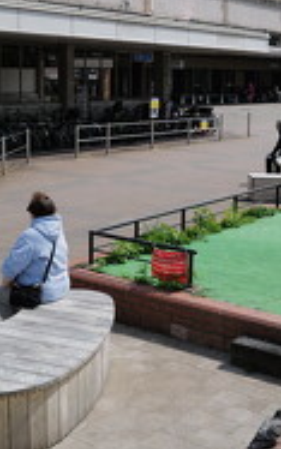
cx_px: 171
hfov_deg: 21.3
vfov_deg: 33.3
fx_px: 747
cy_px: 174
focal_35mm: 61
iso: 100
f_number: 5.6
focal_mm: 28
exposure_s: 1/500
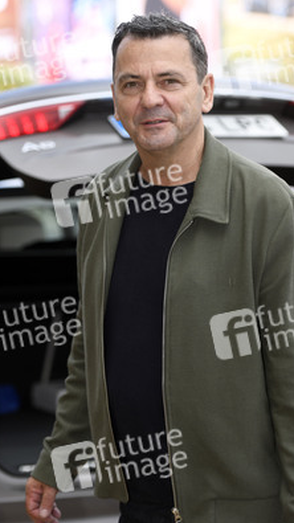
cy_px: 262
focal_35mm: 108
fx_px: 1498
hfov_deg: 11.2
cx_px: 158
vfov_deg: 19.8
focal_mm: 102
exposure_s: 1/1000
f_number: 3.5
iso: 250
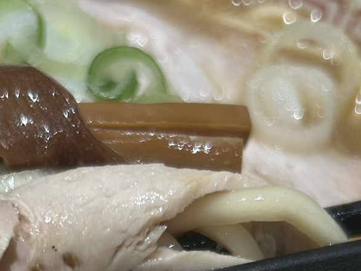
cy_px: 393
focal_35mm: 88
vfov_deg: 15.6
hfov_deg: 22.2
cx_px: 129
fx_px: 918
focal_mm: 5.7
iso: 50
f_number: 1.5
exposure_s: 1/100
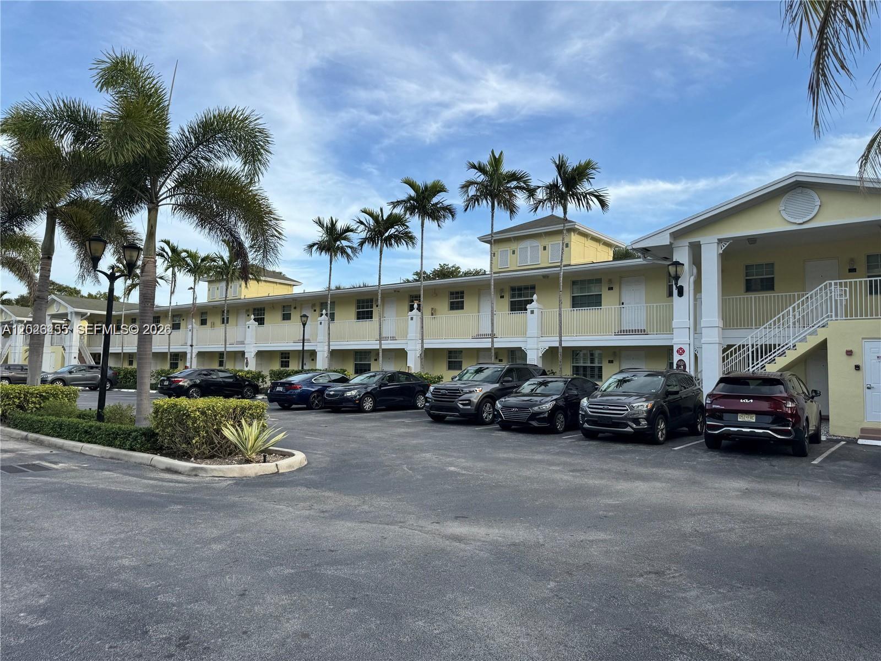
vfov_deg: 56.8
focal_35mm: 24
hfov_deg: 71.6
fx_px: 611
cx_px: 440
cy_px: 330
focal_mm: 6.86
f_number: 1.78
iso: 80
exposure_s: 1/1767
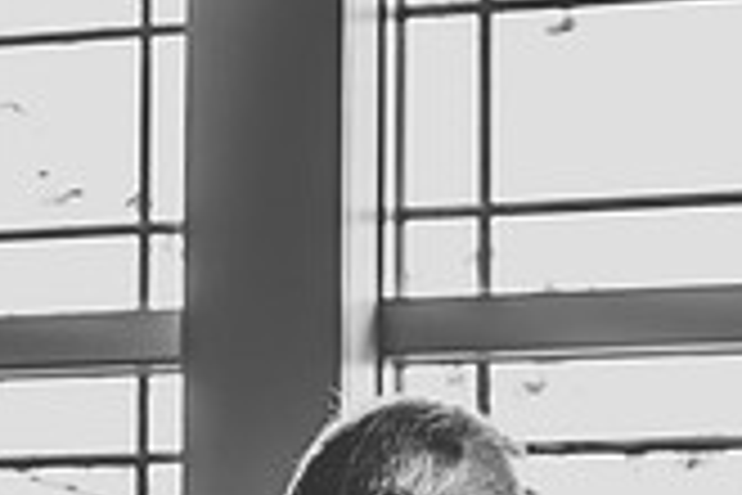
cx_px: 274
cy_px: 673
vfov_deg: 7.2
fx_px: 3895
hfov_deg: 10.9
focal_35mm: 189
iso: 200
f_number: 2.2
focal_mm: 50
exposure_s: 1/320
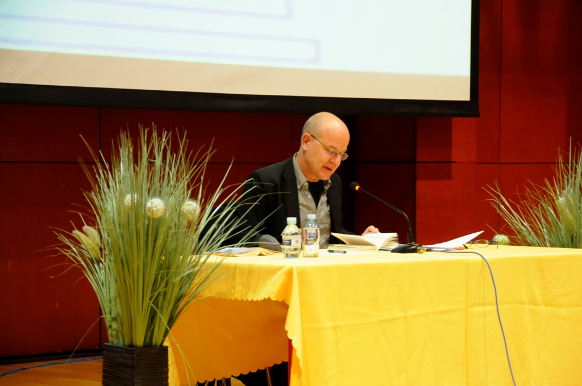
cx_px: 291
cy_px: 193
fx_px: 1938
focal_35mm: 120
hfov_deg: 17.1
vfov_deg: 11.4
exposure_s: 1/3
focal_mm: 80
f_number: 5.6
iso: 800
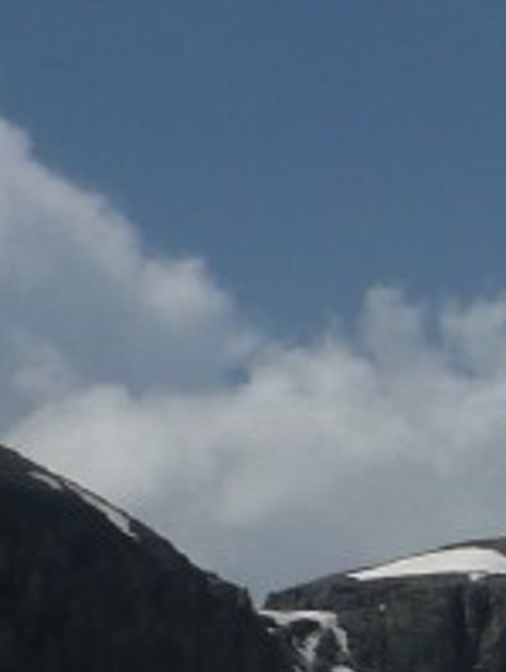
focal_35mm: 129
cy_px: 601
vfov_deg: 15.1
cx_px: 1586
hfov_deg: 9.0
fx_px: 2509
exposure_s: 1/1000
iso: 80
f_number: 6.3
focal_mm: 4.1
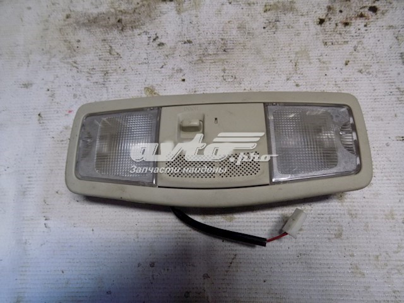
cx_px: 202
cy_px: 152
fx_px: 280
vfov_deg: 56.8
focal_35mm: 24
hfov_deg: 71.6
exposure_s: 1/30
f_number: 3.1
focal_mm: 4.3
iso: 220
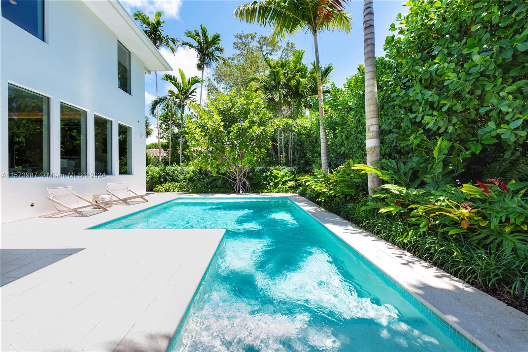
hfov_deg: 104.2
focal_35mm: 14
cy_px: 176
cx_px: 264
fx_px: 205
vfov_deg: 81.2
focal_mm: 14
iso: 100
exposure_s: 1/80
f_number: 10
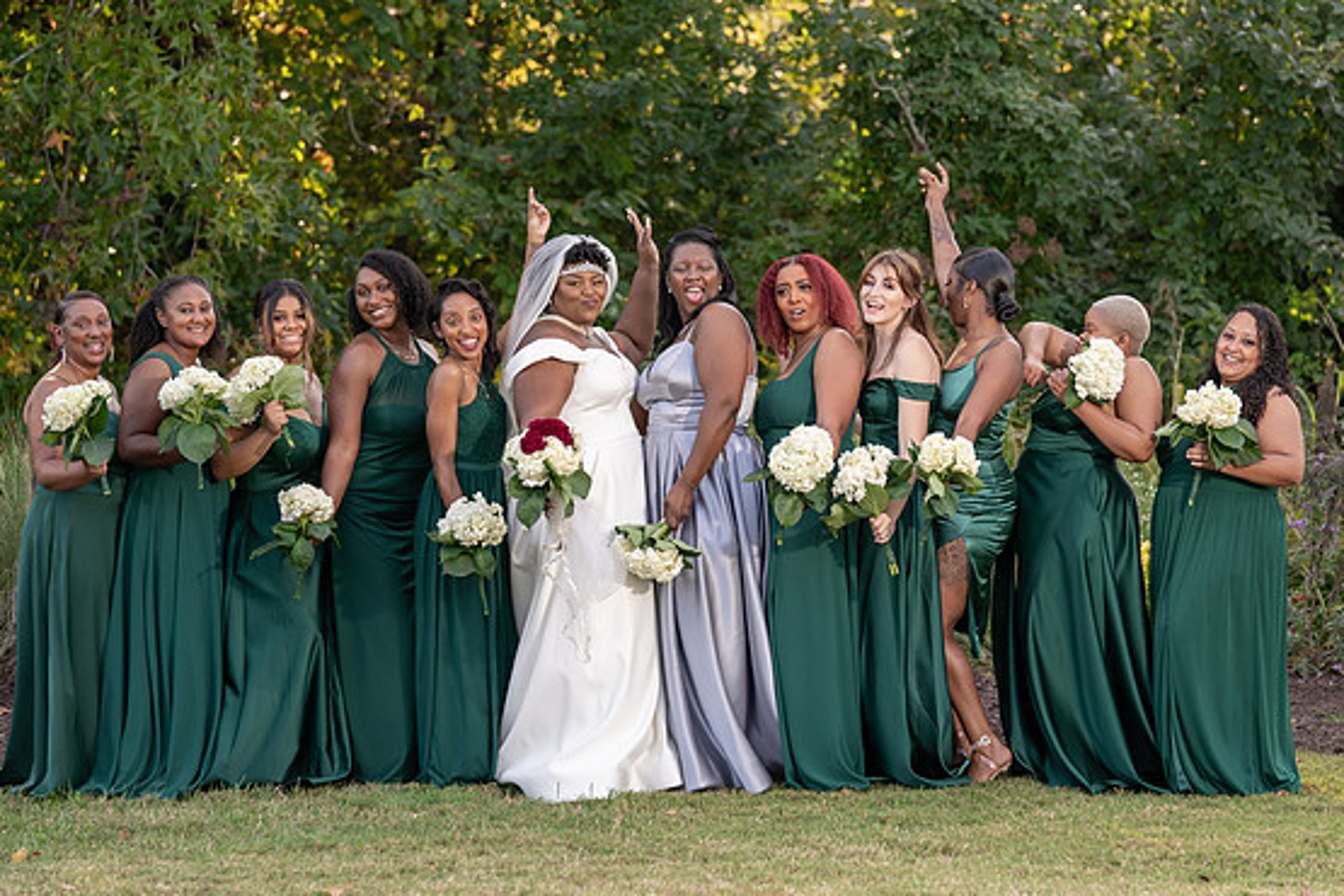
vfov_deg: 8.7
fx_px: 5898
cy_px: 437
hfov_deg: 13.0
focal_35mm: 158
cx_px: 659
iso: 160
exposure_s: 1/200
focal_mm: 148
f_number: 4
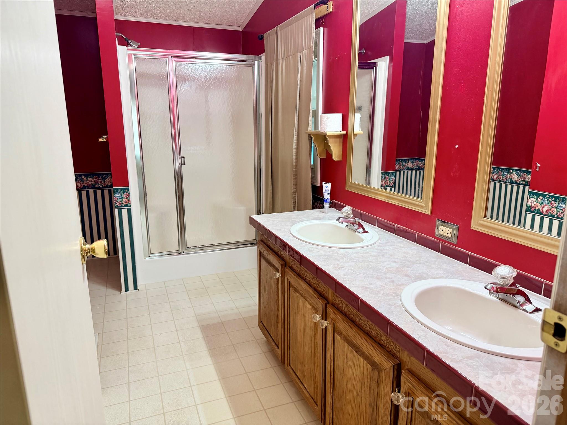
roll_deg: +0.1
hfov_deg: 71.6
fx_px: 393
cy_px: 212
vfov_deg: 56.8
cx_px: 284
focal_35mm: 24
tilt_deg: -13.8
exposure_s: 1/120
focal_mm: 6.76
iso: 160
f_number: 1.78
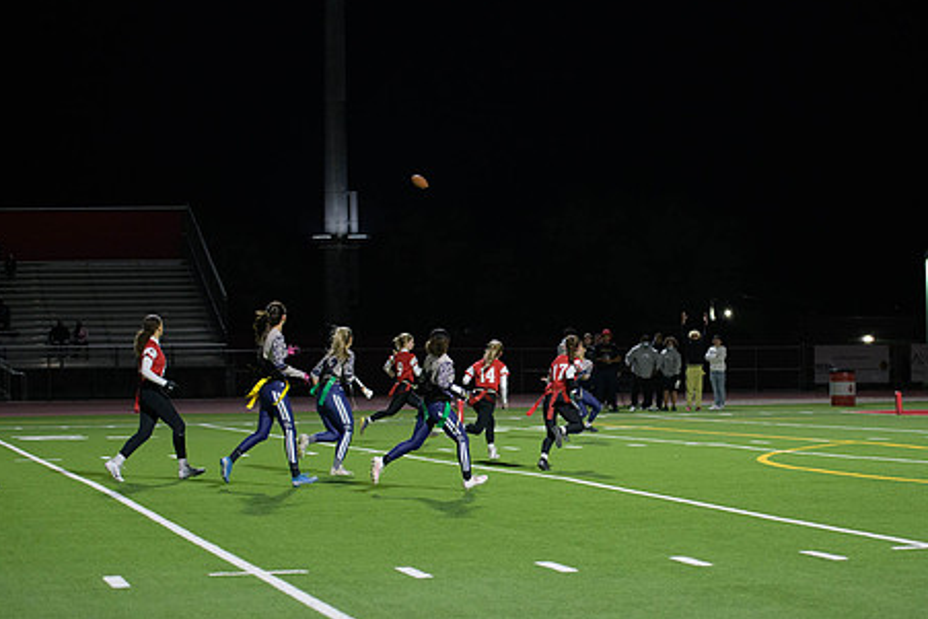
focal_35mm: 90
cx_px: 586
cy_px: 384
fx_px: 2321
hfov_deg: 22.6
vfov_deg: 15.2
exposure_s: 1/640
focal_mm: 70
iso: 2800
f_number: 2.8
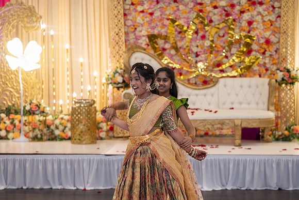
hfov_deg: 23.1
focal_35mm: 88
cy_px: 100
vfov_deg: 15.5
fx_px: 731
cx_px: 150
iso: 1000
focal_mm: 86
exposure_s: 1/160
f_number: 3.2
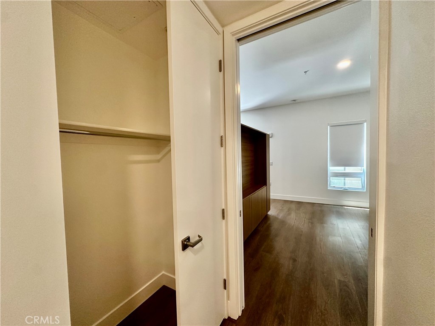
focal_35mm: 14
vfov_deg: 85.7
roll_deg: +0.5
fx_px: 176
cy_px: 163
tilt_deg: -2.9
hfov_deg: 102.1
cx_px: 218
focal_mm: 2.22
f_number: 2.2
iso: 250
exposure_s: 1/120
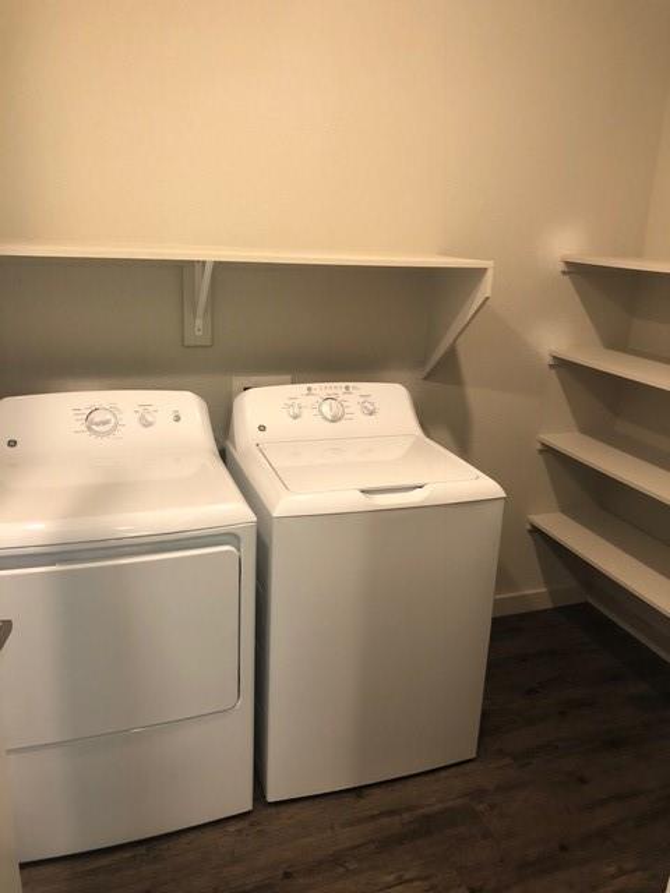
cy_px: 446
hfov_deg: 49.7
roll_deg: -2.3
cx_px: 335
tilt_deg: -14.3
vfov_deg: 63.4
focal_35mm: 28
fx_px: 723
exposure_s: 1/15
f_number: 1.8
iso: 40
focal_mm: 4
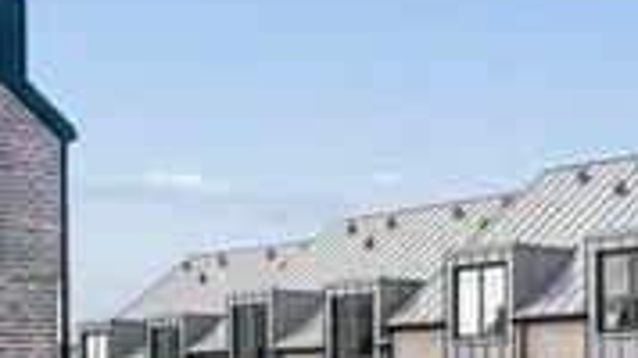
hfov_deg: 24.8
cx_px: 724
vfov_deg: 14.9
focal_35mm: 79
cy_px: 390
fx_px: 1336
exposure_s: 1/500
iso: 800
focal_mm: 32
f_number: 10
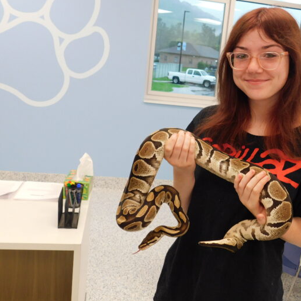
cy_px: 151
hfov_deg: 38.7
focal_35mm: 43
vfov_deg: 39.2
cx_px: 203
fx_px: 423
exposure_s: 1/30
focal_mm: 6.3
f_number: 3.5
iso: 220
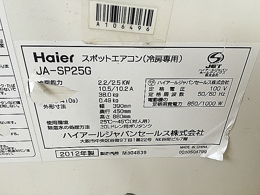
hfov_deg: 61.7
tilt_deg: -34.2
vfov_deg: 48.2
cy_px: 98
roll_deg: -5.4
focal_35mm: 29
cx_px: 130
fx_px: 218
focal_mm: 4.15
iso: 50
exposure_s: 1/30
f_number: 2.2
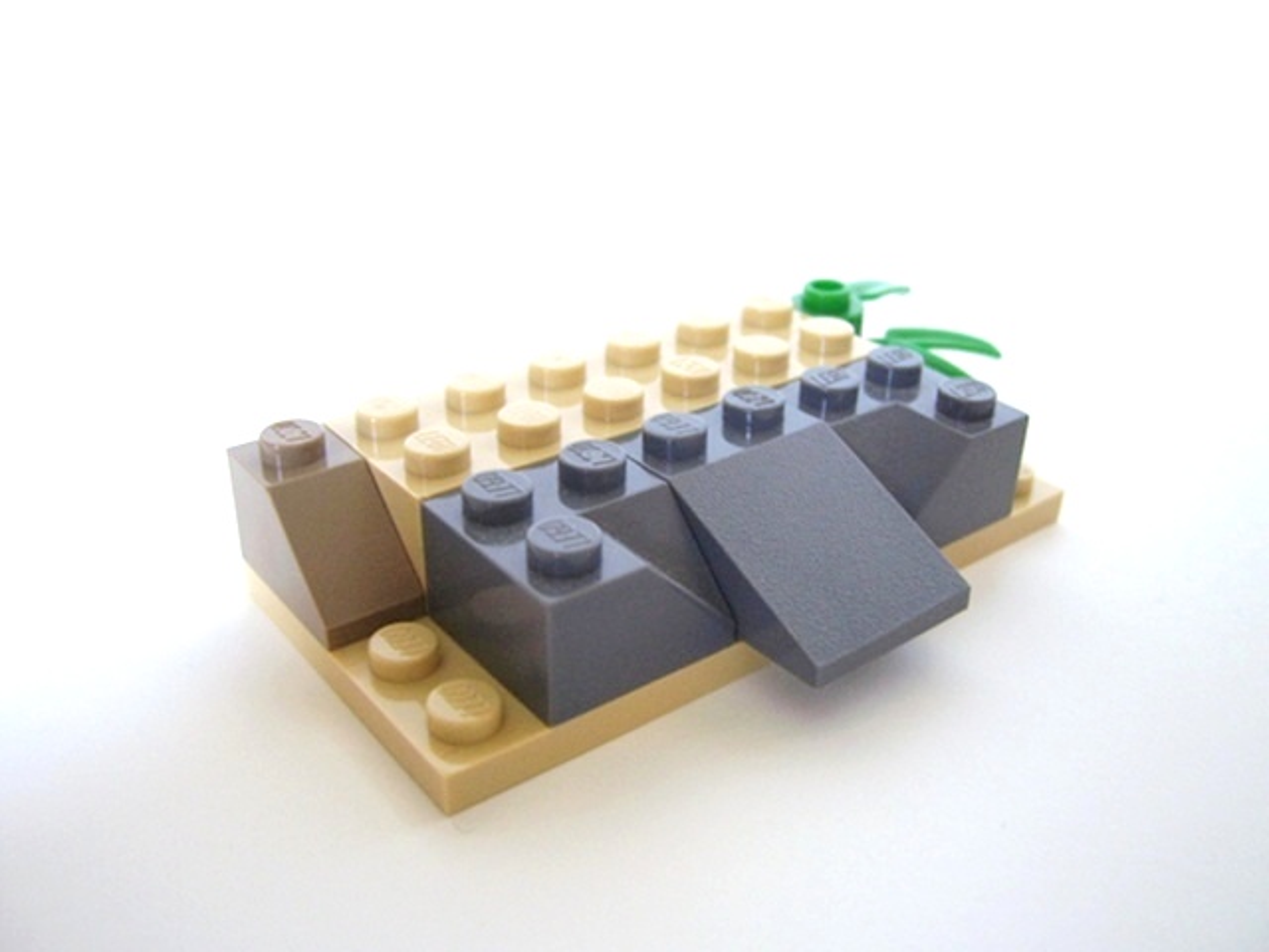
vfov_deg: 41.8
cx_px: 634
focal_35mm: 34
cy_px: 476
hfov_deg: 54.0
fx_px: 1246
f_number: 2.7
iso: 160
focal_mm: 5.6
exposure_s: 1/8
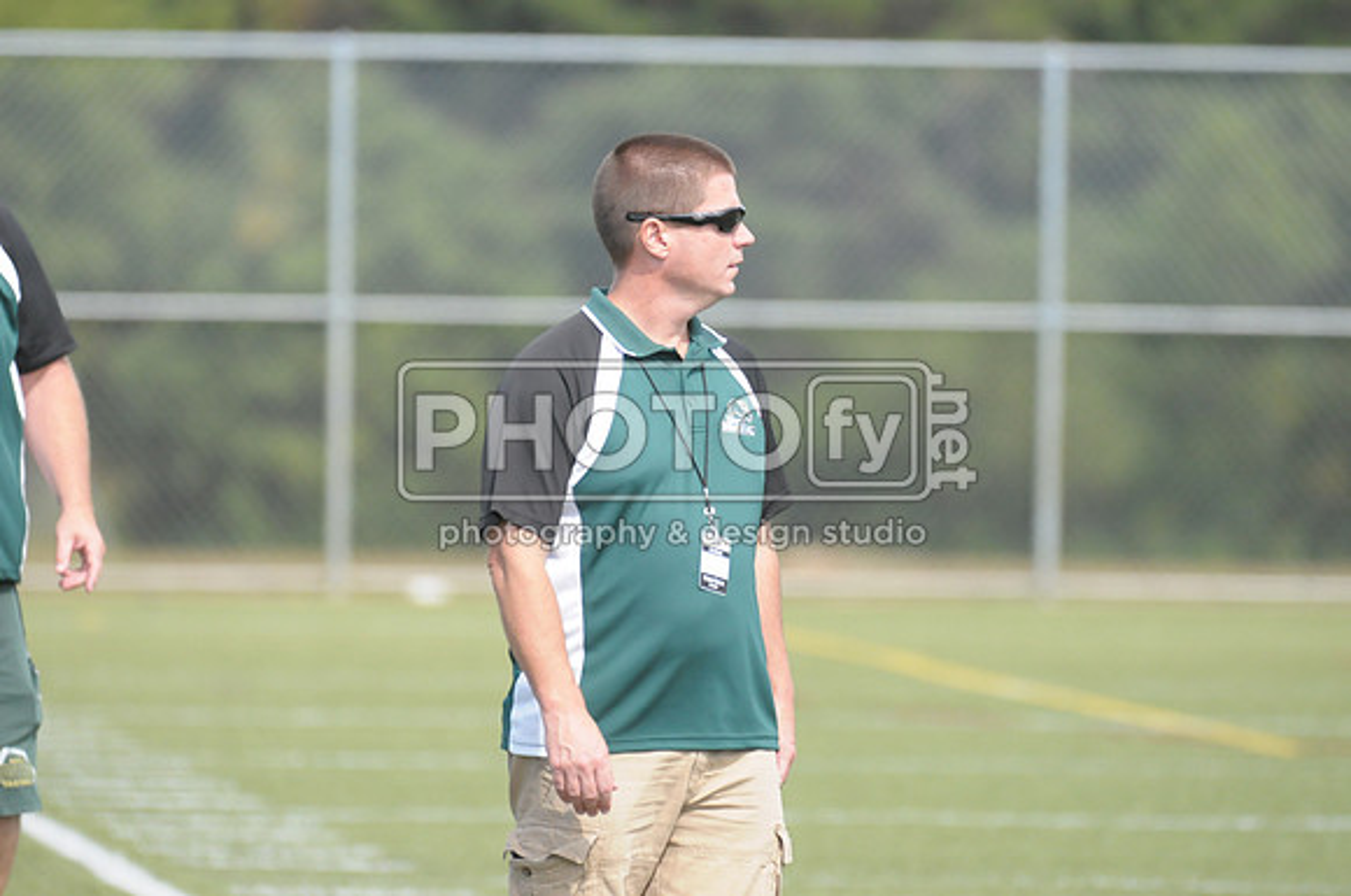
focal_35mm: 435
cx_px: 676
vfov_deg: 3.2
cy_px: 448
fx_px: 16302
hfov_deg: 4.7
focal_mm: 290
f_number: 4
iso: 1600
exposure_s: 1/5000
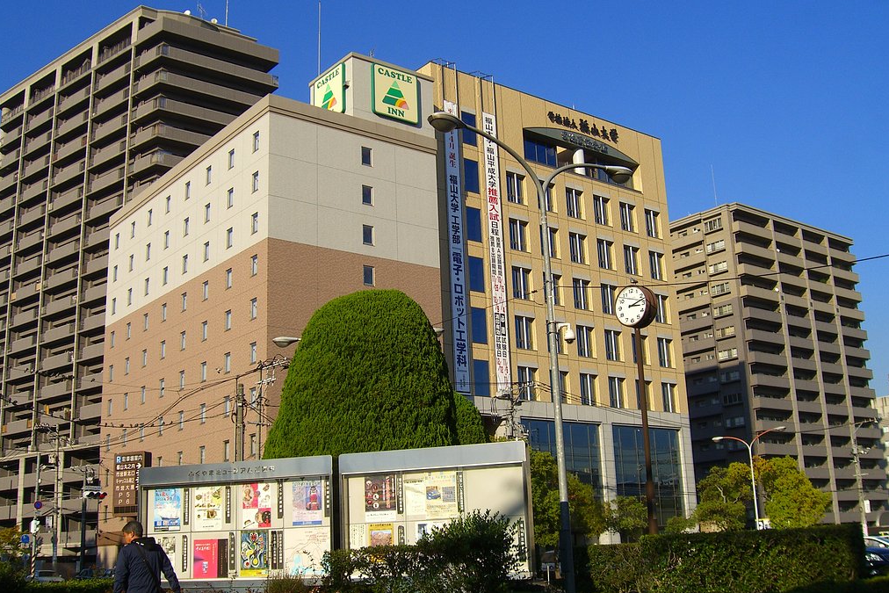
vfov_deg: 33.4
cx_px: 447
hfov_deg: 48.5
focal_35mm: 40
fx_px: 988
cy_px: 281
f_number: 8
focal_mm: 7.9
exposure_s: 1/200
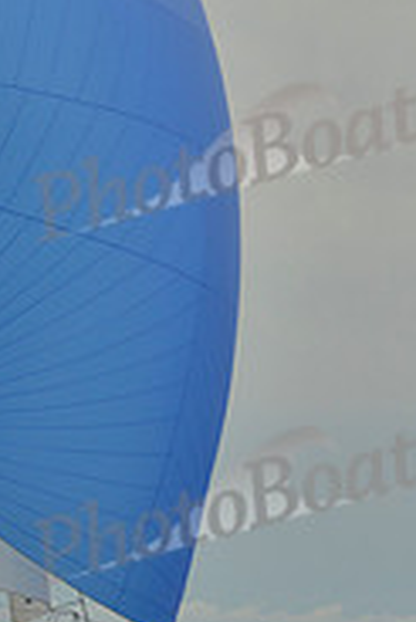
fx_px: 3823
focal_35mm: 221
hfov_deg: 6.2
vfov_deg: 9.3
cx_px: -140
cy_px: 27
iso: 400
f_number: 6.3
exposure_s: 1/1250
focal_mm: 70
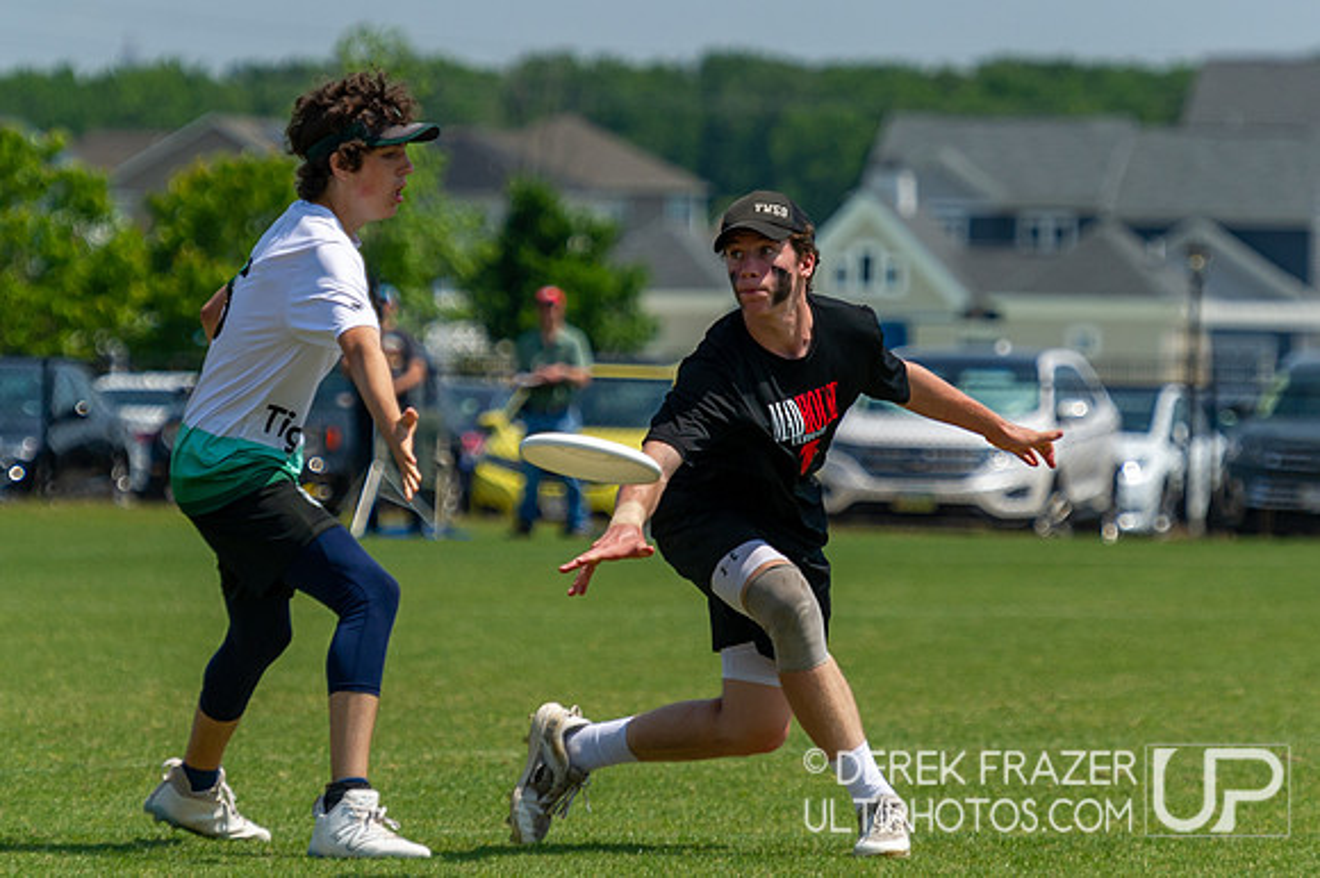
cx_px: 633
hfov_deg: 6.2
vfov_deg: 4.1
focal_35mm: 333
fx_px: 12199
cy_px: 342
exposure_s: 1/5000
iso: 400
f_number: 4
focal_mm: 190
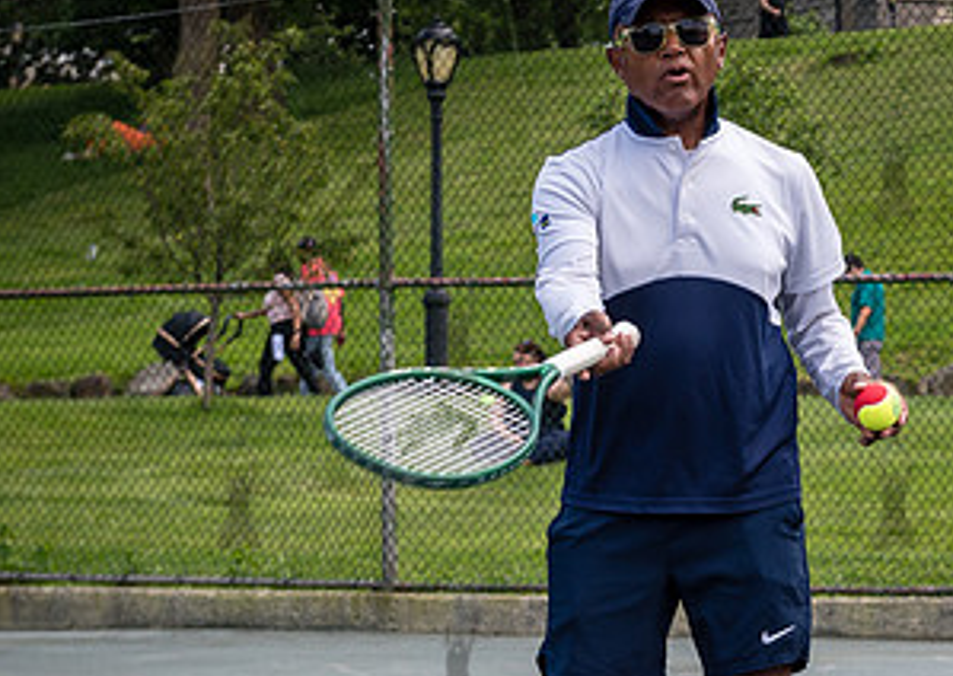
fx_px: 4293
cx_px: 973
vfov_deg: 9.0
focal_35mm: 159
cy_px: 561
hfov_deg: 12.5
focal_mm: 66
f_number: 6.3
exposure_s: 1/400
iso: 250
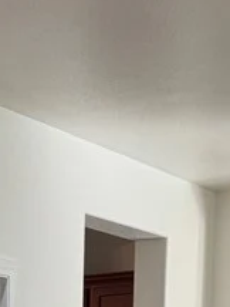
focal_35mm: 114
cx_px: 62
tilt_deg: -10.1
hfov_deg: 13.0
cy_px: 598
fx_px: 1010
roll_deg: -1.9
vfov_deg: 14.5
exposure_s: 1/120
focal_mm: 6.76
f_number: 1.78
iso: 200
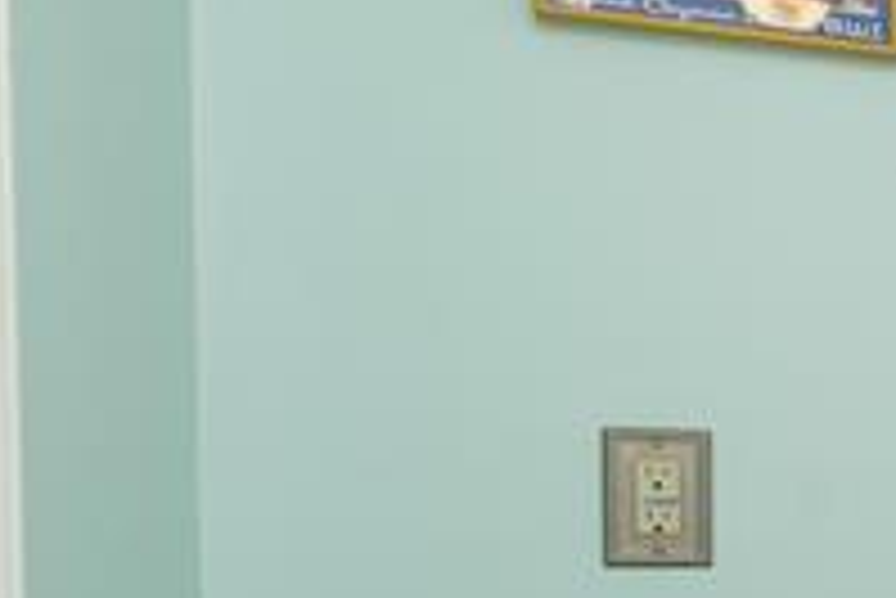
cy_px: 573
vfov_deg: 17.4
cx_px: 2157
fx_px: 1918
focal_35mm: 77
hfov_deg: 15.0
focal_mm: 15
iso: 800
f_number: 8
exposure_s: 1/125
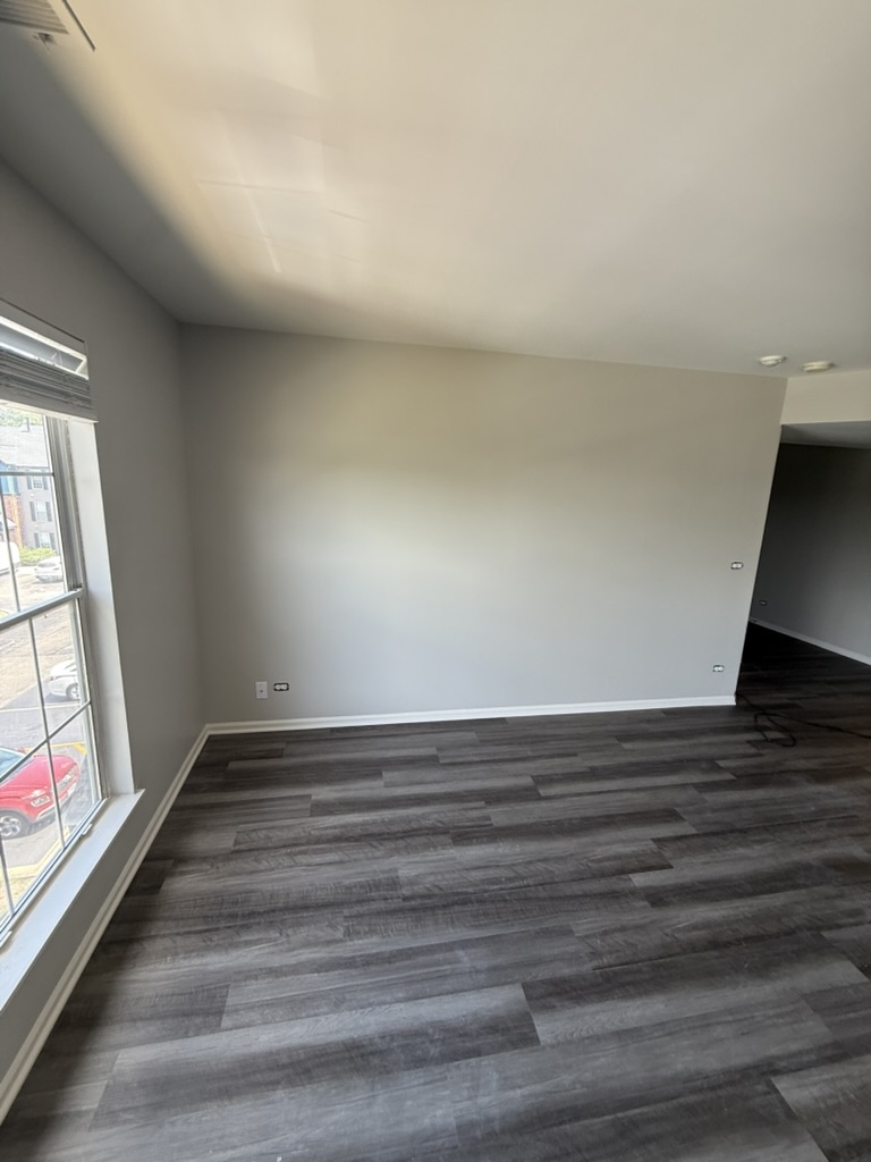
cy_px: 581
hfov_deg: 85.7
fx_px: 470
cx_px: 436
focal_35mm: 14
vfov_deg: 102.1
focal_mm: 2.22
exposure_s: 1/99
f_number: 2.2
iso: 100
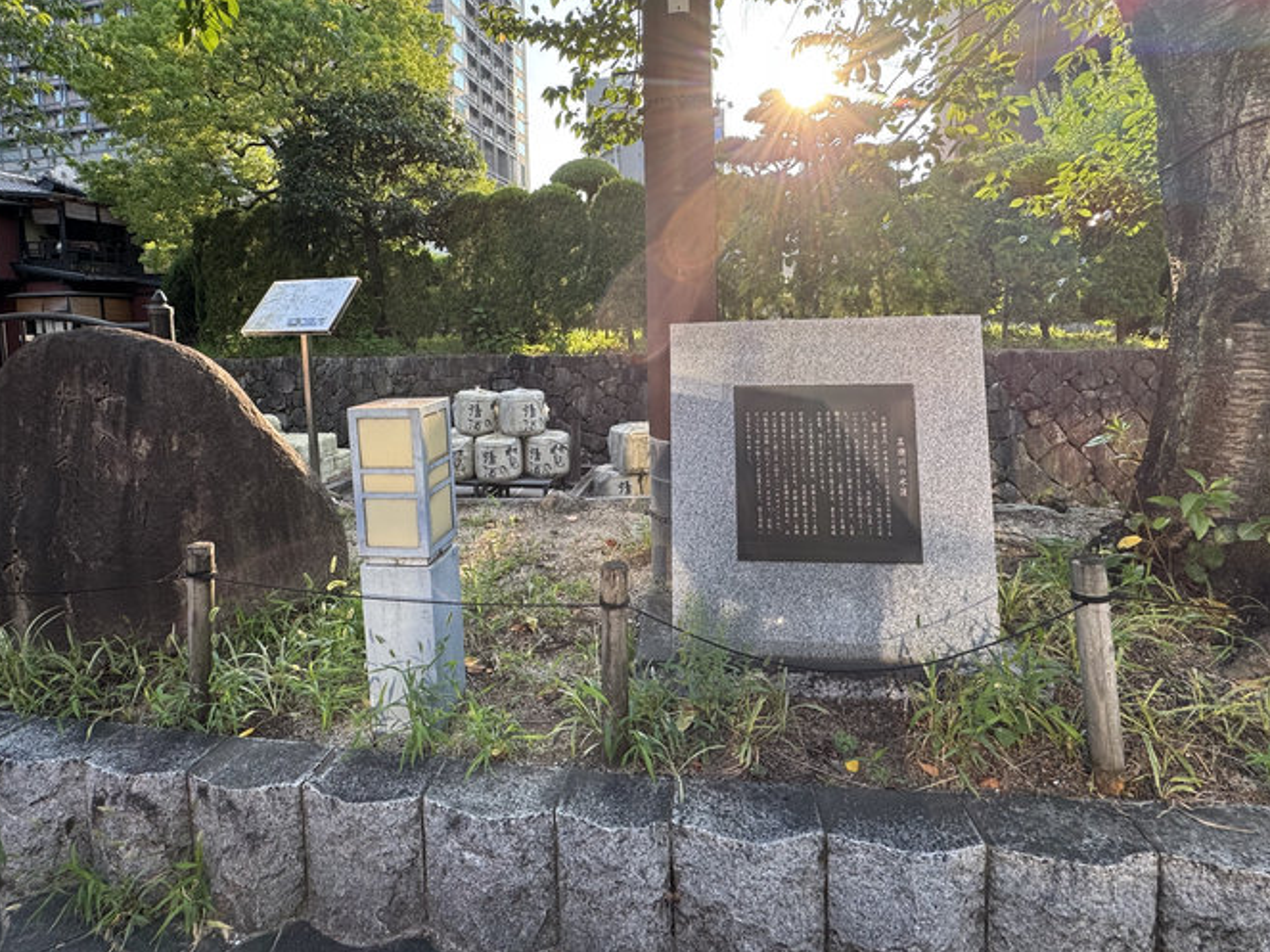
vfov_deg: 68.1
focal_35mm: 19
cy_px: 392
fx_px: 697
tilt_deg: -6.3
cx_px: 590
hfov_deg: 84.5
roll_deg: +1.8
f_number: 2.2
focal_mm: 2.22
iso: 40
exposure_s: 1/236
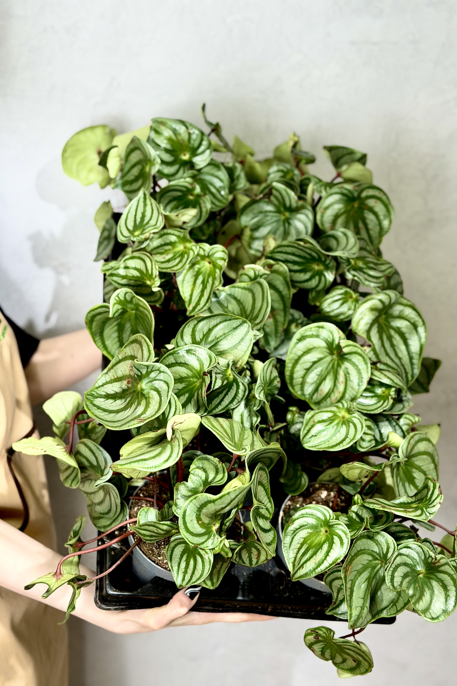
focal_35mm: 50
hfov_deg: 27.0
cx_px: 234
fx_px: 952
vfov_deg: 39.6
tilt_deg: -17.1
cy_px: 343
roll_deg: -1.1
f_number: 1.78
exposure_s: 1/121
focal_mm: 6.76
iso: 50
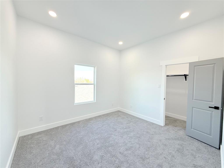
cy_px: 84
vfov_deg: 85.7
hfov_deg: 102.1
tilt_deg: -1.0
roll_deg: -1.5
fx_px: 91
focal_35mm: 14
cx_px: 112
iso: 64
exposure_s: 1/111
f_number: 2.2
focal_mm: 2.22
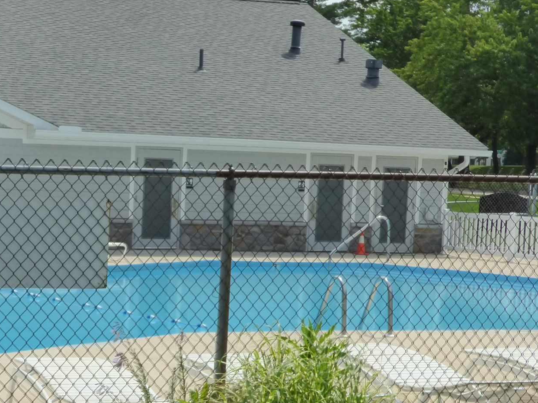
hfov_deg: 24.4
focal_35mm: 79
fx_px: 1228
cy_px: 323
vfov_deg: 18.5
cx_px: 134
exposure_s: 1/800
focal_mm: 5.78
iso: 200
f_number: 5.6
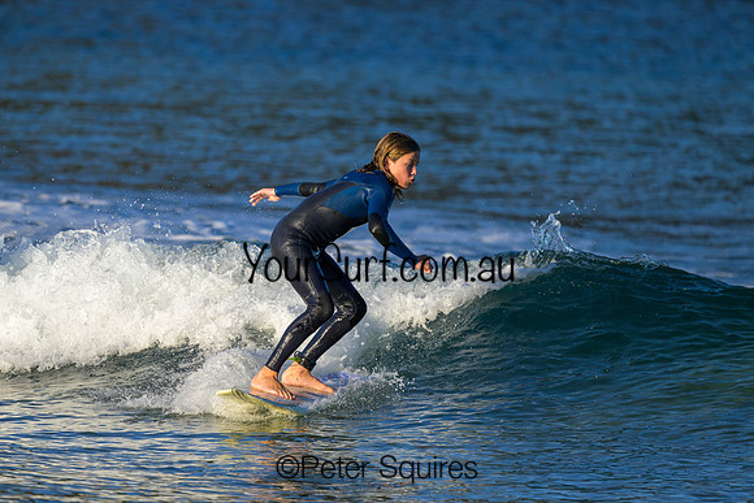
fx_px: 16759
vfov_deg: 1.7
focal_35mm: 800
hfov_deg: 2.6
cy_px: 252
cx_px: 377
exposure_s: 1/2000
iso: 450
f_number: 6.3
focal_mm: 800
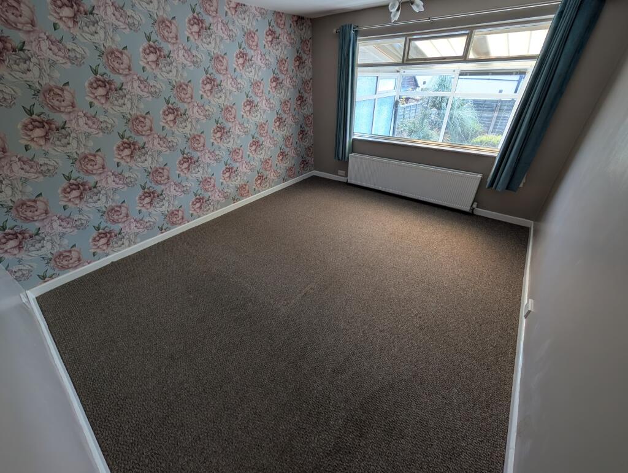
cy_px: 236
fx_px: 218
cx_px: 314
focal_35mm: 12
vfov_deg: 94.6
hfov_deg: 110.5
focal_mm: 2.02
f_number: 1.7
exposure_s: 1/228
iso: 58
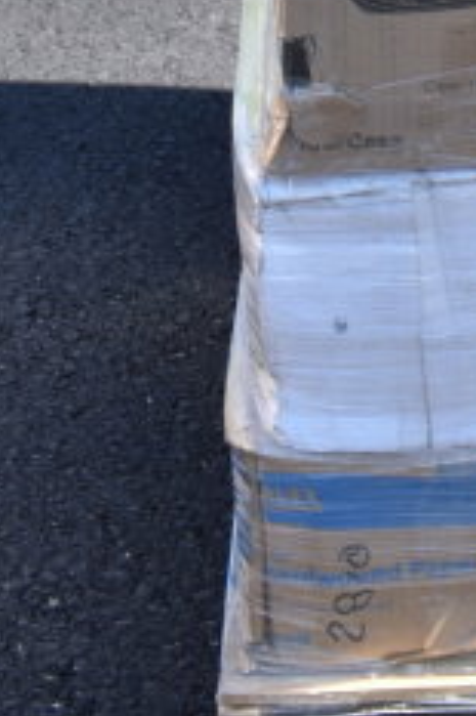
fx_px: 2344
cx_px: 817
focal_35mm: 118
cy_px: -481
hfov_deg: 10.9
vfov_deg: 15.4
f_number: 7.1
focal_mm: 20
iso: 200
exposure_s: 1/200
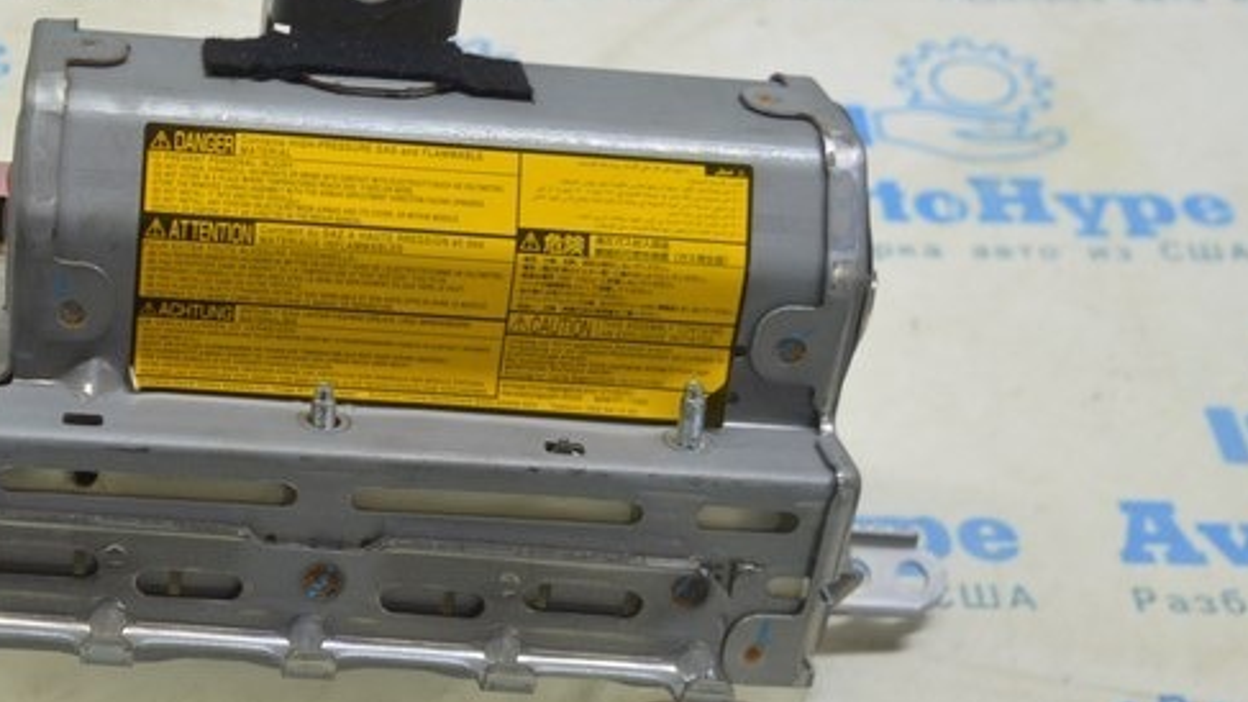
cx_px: 218
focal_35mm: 66
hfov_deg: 30.9
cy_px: 363
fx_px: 2184
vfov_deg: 18.3
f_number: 3.8
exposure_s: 1/50
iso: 400
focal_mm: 20
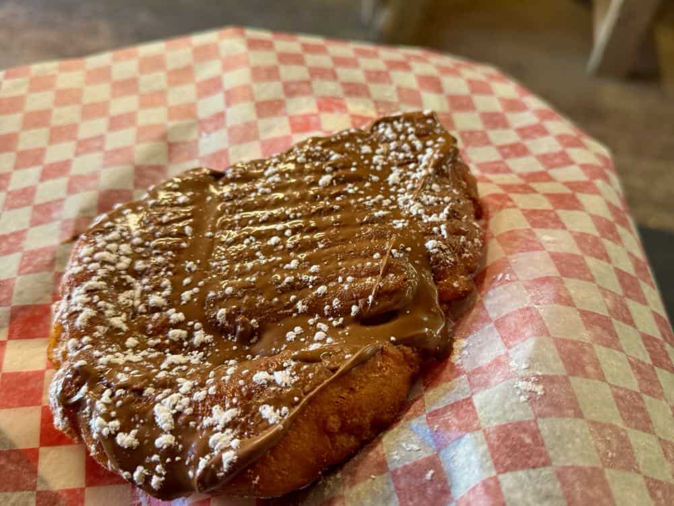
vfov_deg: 56.8
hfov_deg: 71.6
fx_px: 467
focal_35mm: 24
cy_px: 253
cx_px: 337
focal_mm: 6.76
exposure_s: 1/60
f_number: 1.78
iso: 160
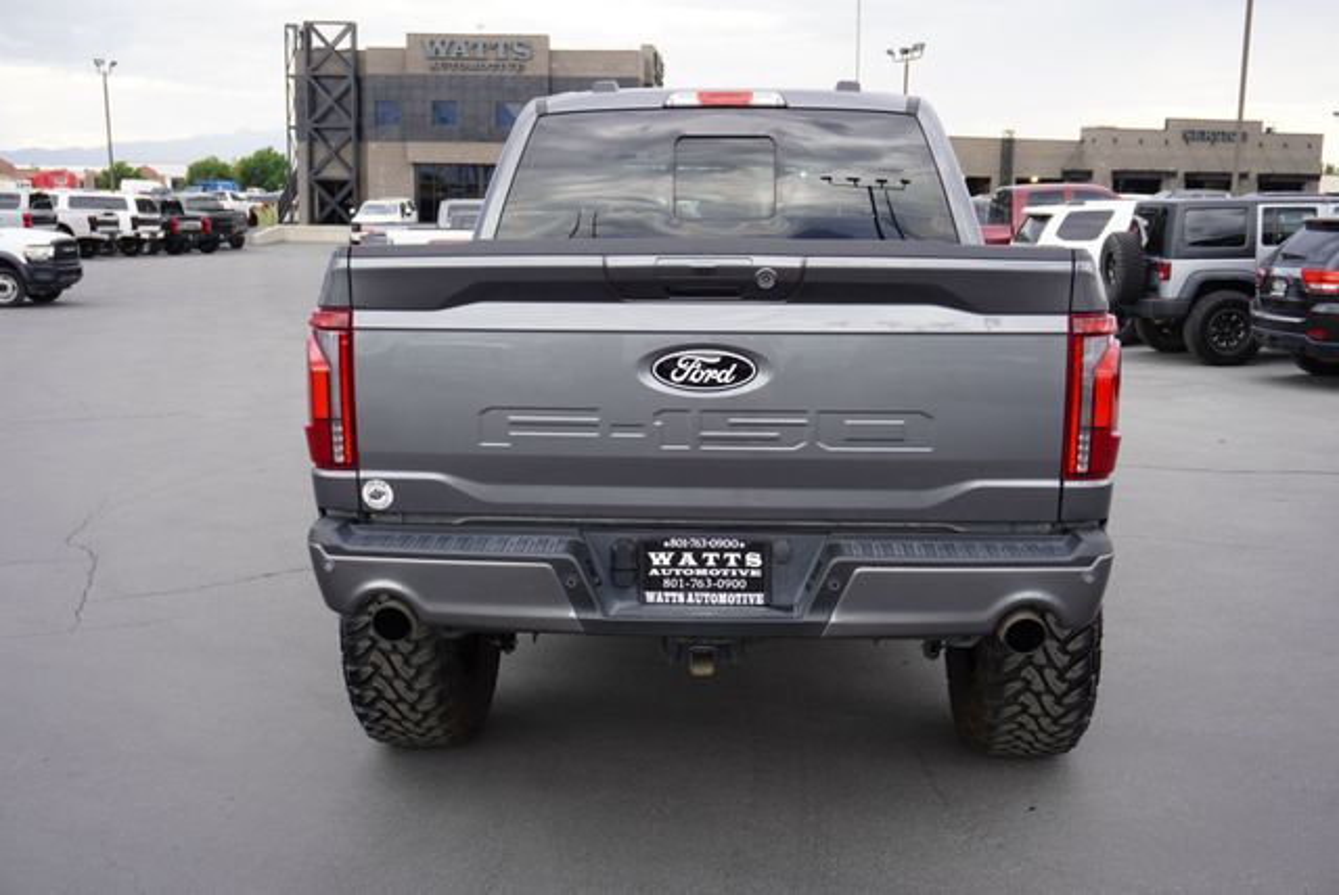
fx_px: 1340
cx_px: 670
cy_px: 448
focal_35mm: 36
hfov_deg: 53.1
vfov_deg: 36.9
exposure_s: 1/80
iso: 100
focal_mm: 24
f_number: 5
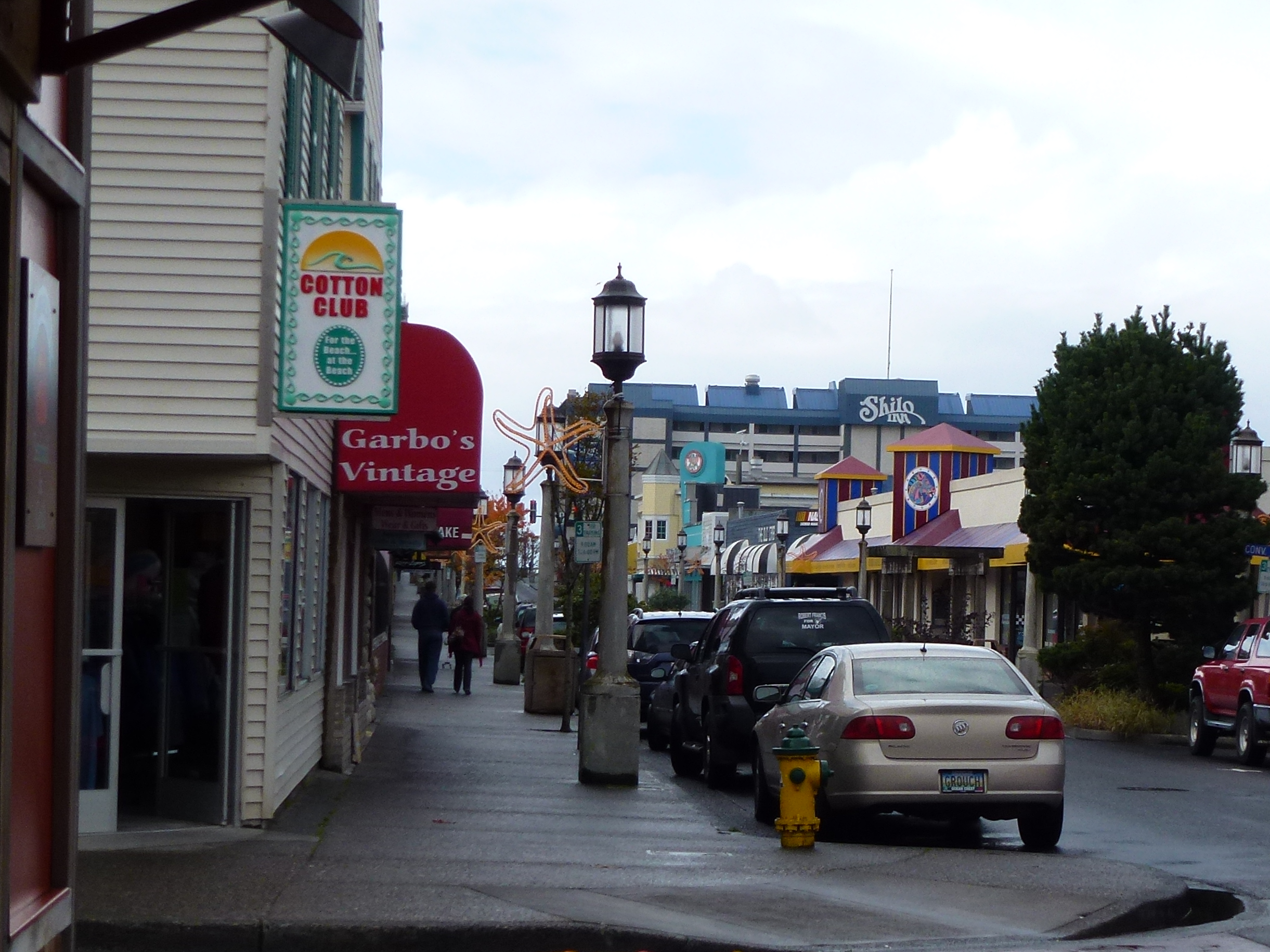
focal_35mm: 92
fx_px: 3375
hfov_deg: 21.2
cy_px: 534
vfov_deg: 16.1
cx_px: 826
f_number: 4.3
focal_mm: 9.4
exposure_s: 1/400
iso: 100
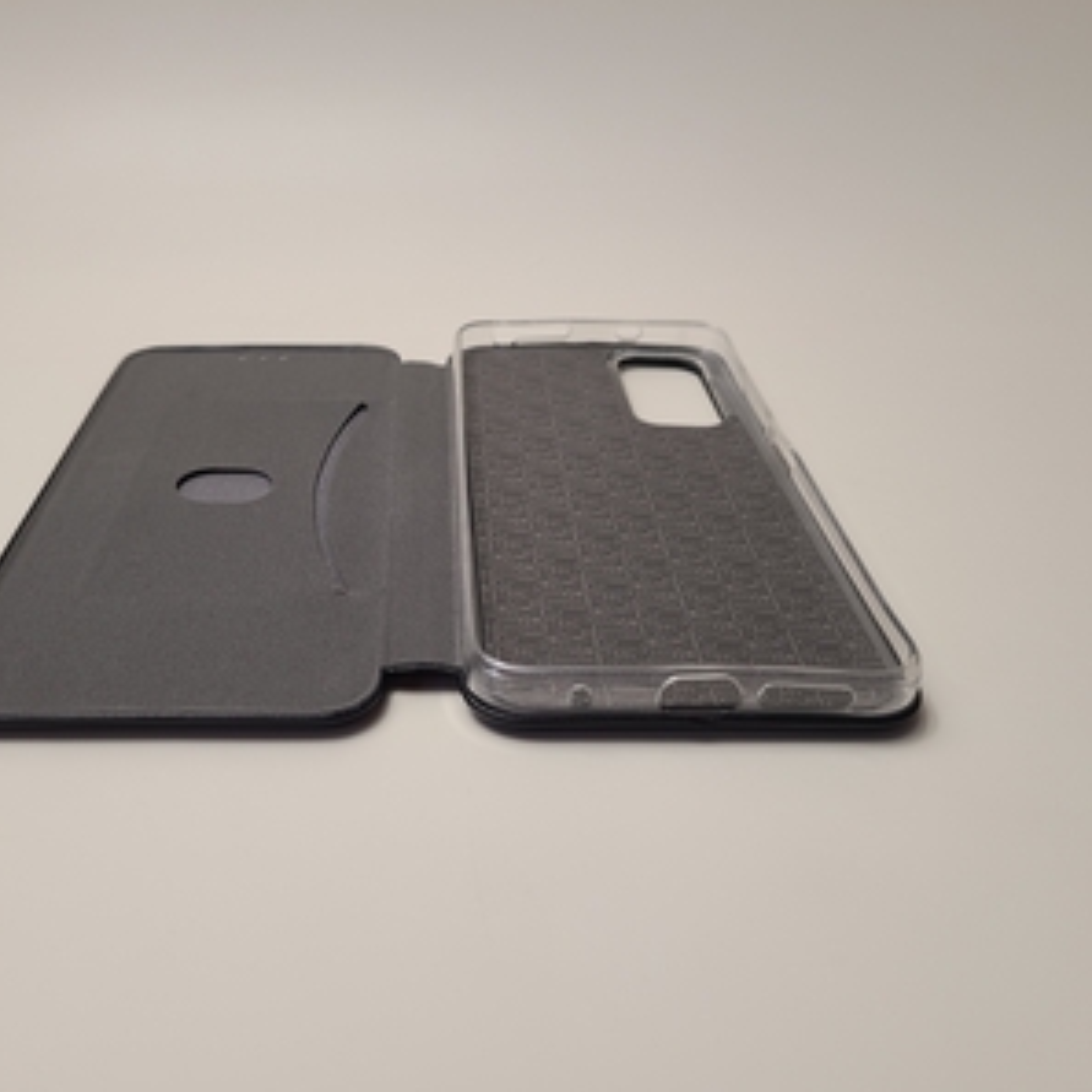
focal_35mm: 31
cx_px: 445
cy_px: 544
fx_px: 1106
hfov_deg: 52.2
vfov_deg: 52.5
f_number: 1.8
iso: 64
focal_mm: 5.4
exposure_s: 1/100
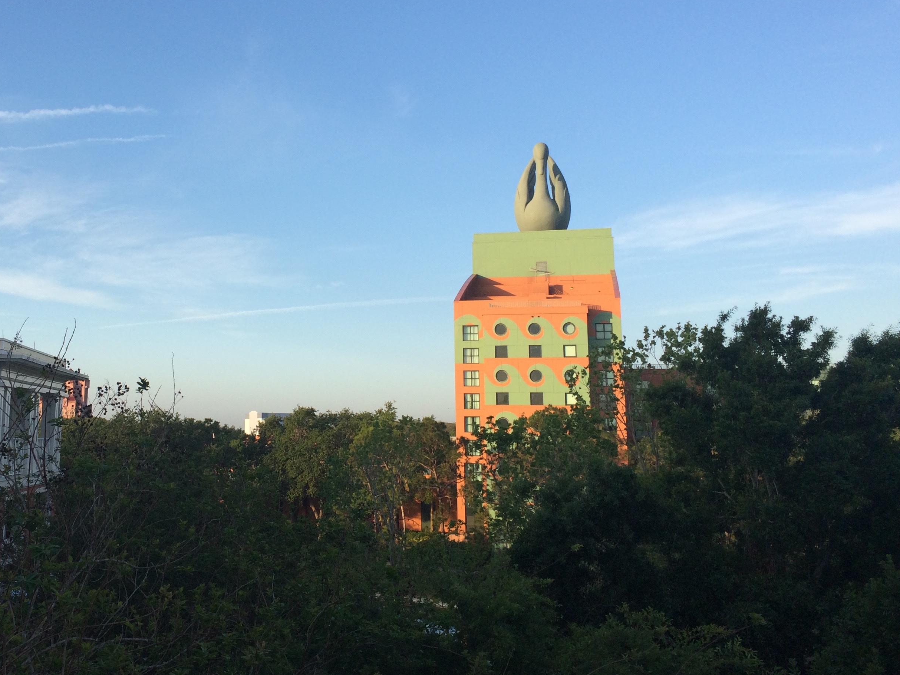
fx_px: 1014
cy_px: 260
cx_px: 299
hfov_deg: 47.1
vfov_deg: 36.6
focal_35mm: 39
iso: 32
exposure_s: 1/684
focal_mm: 4.15
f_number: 2.2
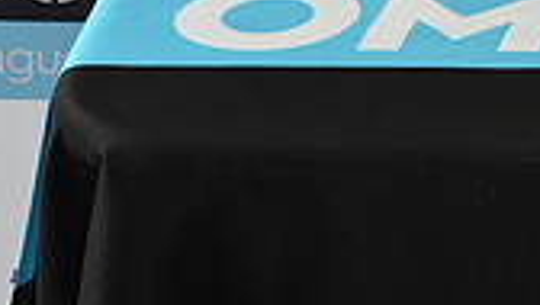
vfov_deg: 7.1
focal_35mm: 166
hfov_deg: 12.7
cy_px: -303
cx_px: 604
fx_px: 2380
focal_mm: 46
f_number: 5.6
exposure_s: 1/60
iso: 400
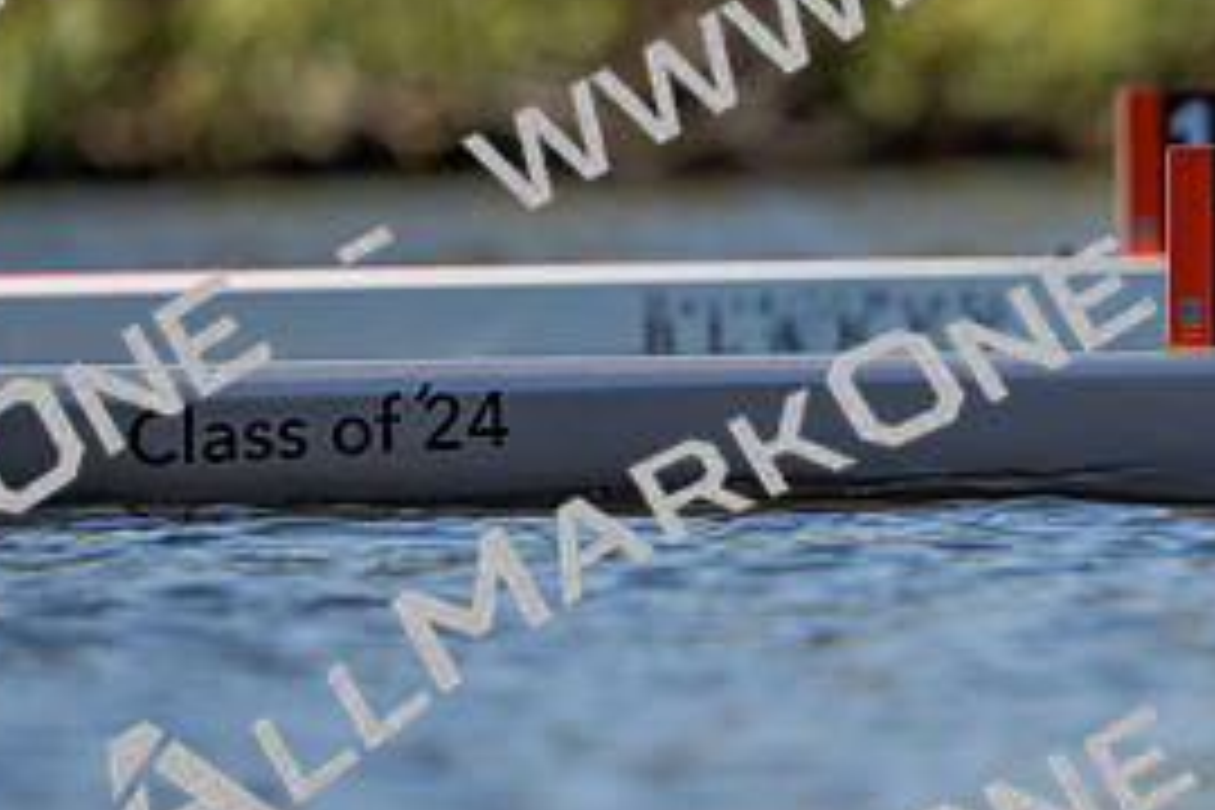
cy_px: 223
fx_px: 65200
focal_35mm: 1932
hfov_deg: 1.1
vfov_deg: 0.7
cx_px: 1022
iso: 320
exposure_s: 1/2500
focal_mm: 600
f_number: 4
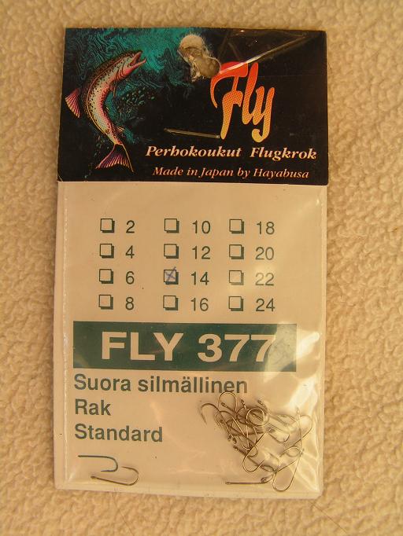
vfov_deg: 49.0
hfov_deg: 37.7
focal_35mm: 38
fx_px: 589
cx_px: 202
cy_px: 268
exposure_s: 1/50
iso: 50
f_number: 5
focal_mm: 6.3
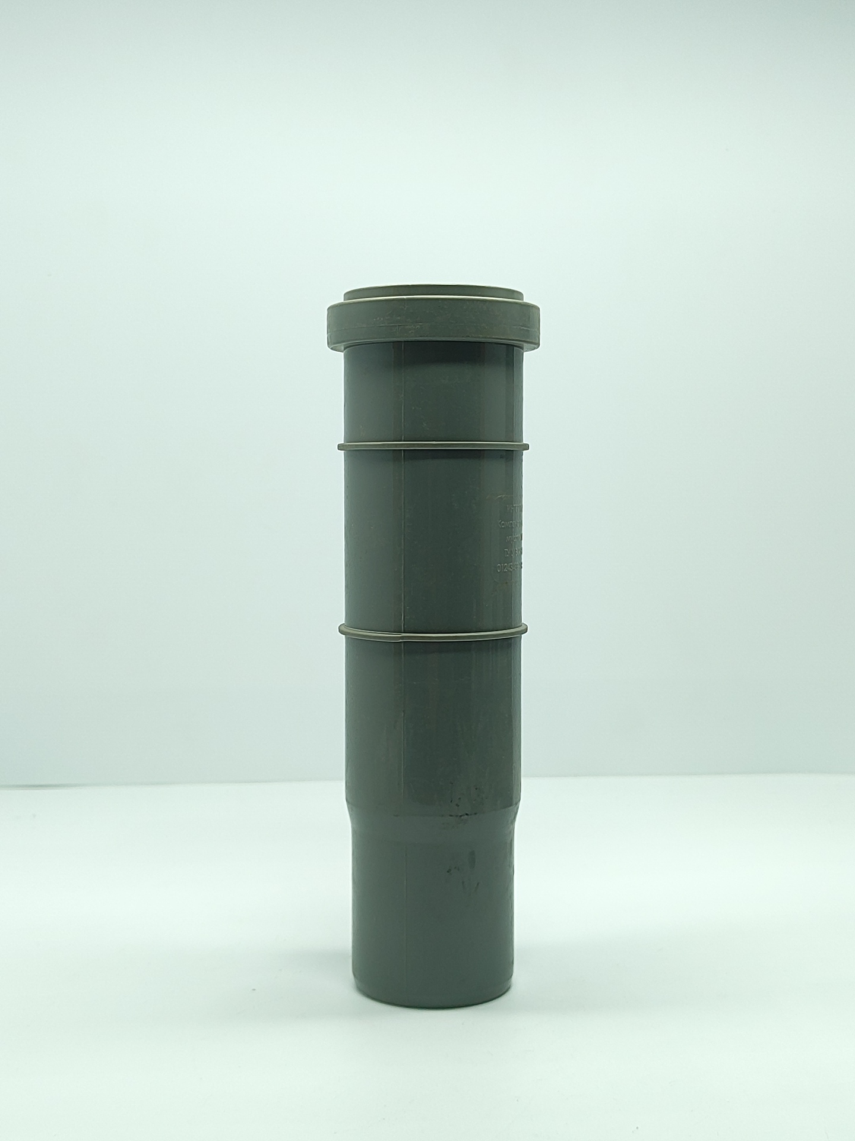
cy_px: 570
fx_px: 790
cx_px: 428
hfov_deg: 56.8
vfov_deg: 71.6
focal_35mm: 24
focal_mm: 5.89
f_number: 1.89
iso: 160
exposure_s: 1/160
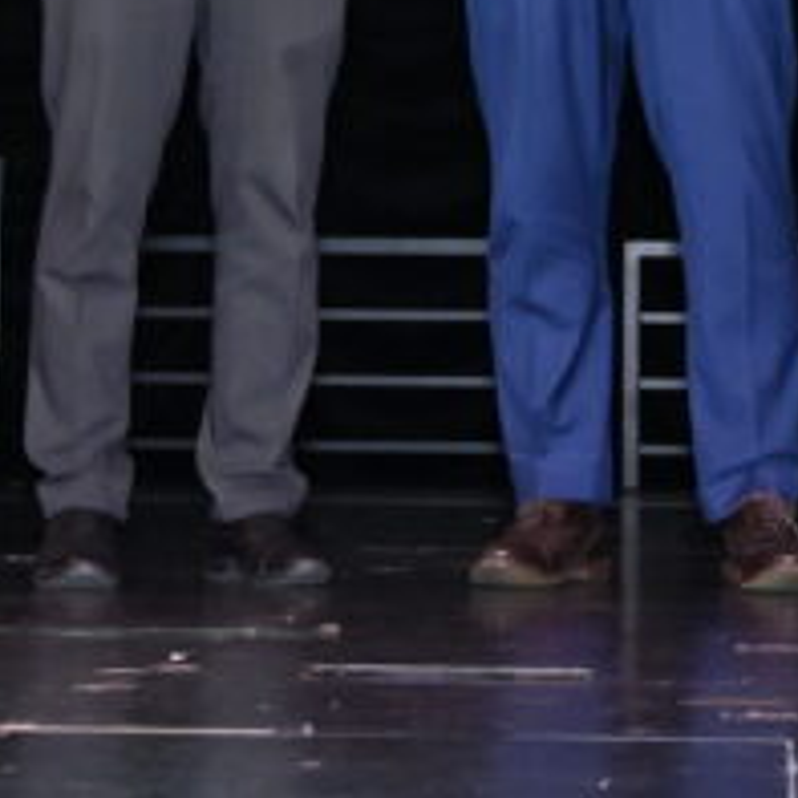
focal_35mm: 180
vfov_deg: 9.4
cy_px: -435
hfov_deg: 9.7
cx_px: 539
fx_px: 4695
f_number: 11
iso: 1250
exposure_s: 1/160
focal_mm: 39
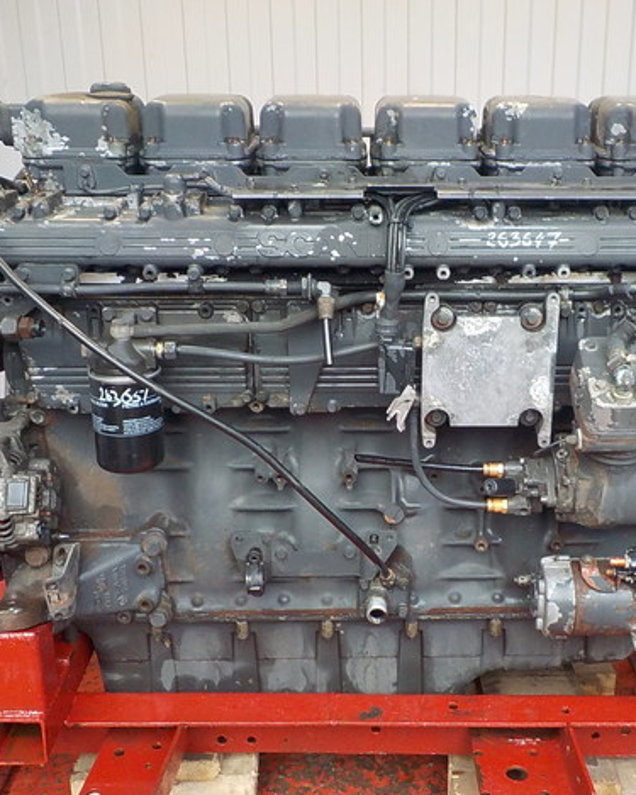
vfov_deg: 45.8
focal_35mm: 40
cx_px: 399
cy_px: 393
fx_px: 941
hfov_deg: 37.1
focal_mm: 4.1
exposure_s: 1/30
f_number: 3.3
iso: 200
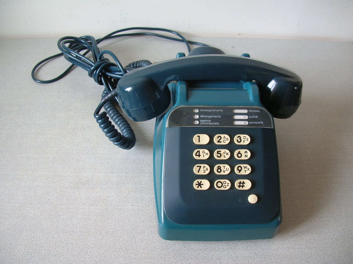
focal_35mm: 35
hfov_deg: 52.7
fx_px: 357
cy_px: 132
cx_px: 176
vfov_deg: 40.7
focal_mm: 5.8
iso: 50
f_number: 2.8
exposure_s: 1/15.2
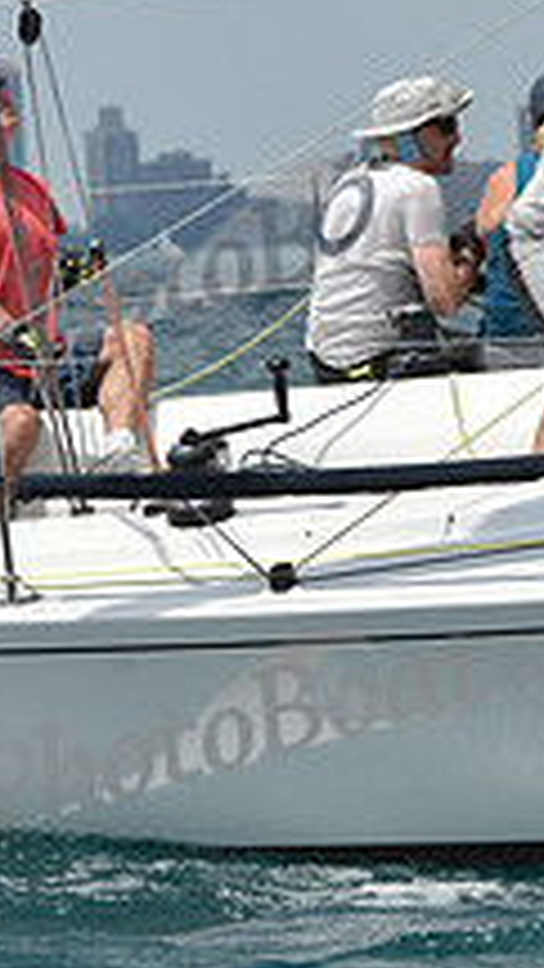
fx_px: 13407
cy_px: 421
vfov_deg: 4.1
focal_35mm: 523
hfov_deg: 2.3
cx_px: 841
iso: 250
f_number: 9
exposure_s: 1/1250
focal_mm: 185
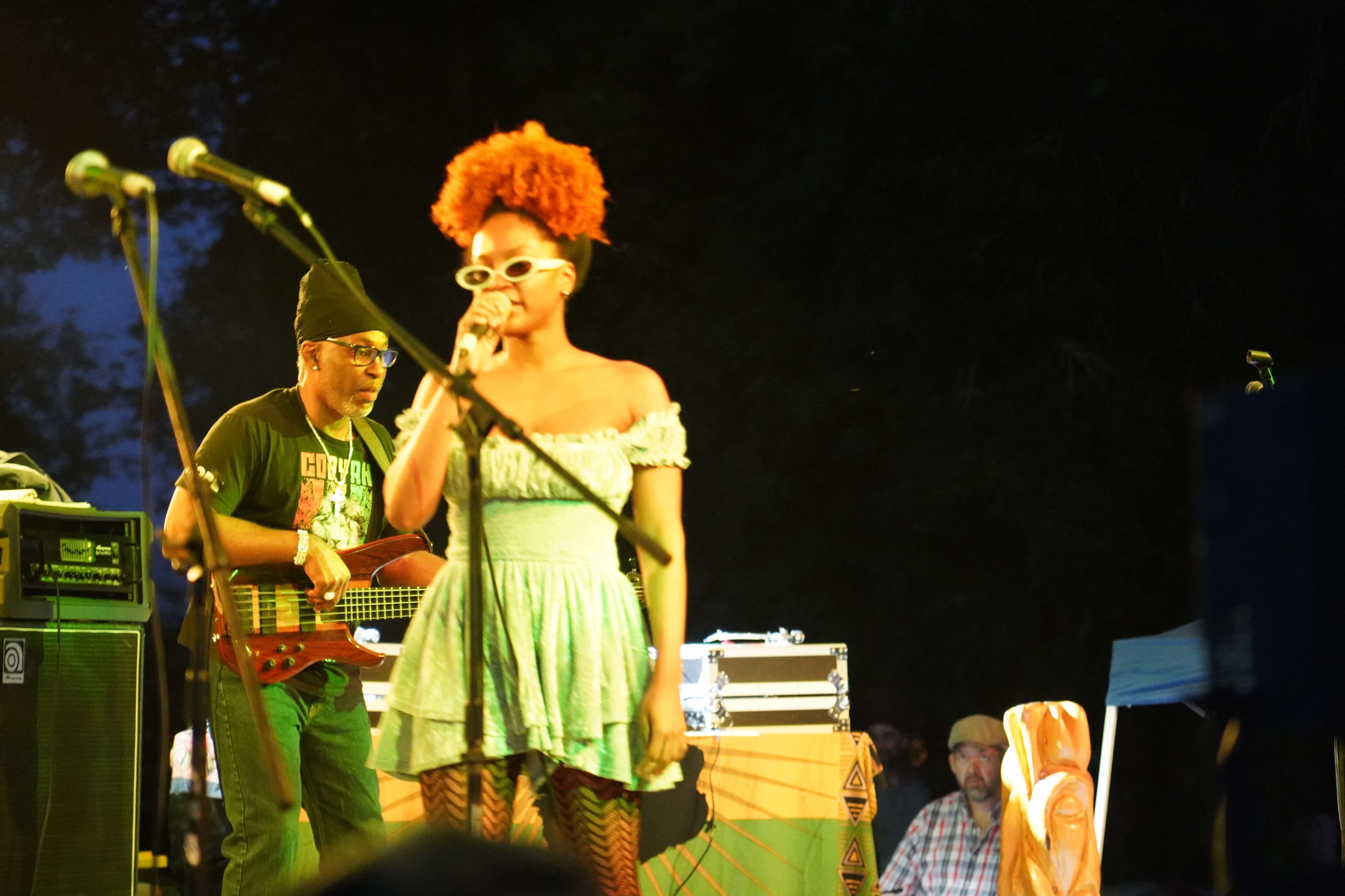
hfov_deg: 19.5
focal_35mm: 105
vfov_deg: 13.0
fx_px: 3923
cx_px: 672
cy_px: 448
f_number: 4
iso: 12800
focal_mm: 105
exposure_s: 1/50
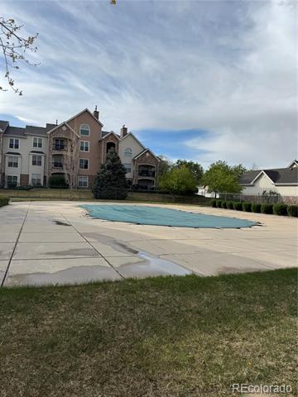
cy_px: 198
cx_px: 149
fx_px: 275
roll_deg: -2.1
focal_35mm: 24
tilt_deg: -2.0
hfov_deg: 56.8
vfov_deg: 71.6
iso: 80
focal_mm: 6.76
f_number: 1.78
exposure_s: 1/5814
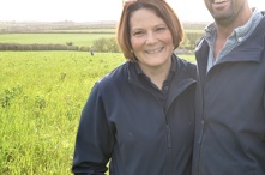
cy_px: 81
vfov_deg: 19.9
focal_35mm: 68
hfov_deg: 29.4
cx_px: 187
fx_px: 499
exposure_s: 1/160
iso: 200
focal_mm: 20
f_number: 5.6
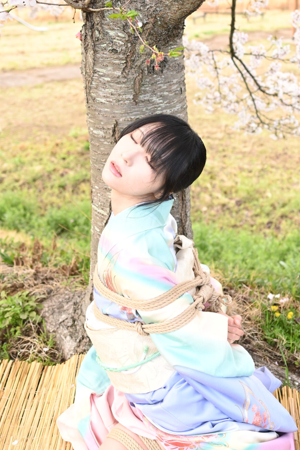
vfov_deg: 48.5
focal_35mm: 39
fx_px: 487
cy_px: 141
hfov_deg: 34.2
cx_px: 160
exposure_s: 1/1600
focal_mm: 24
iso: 800
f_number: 2.5
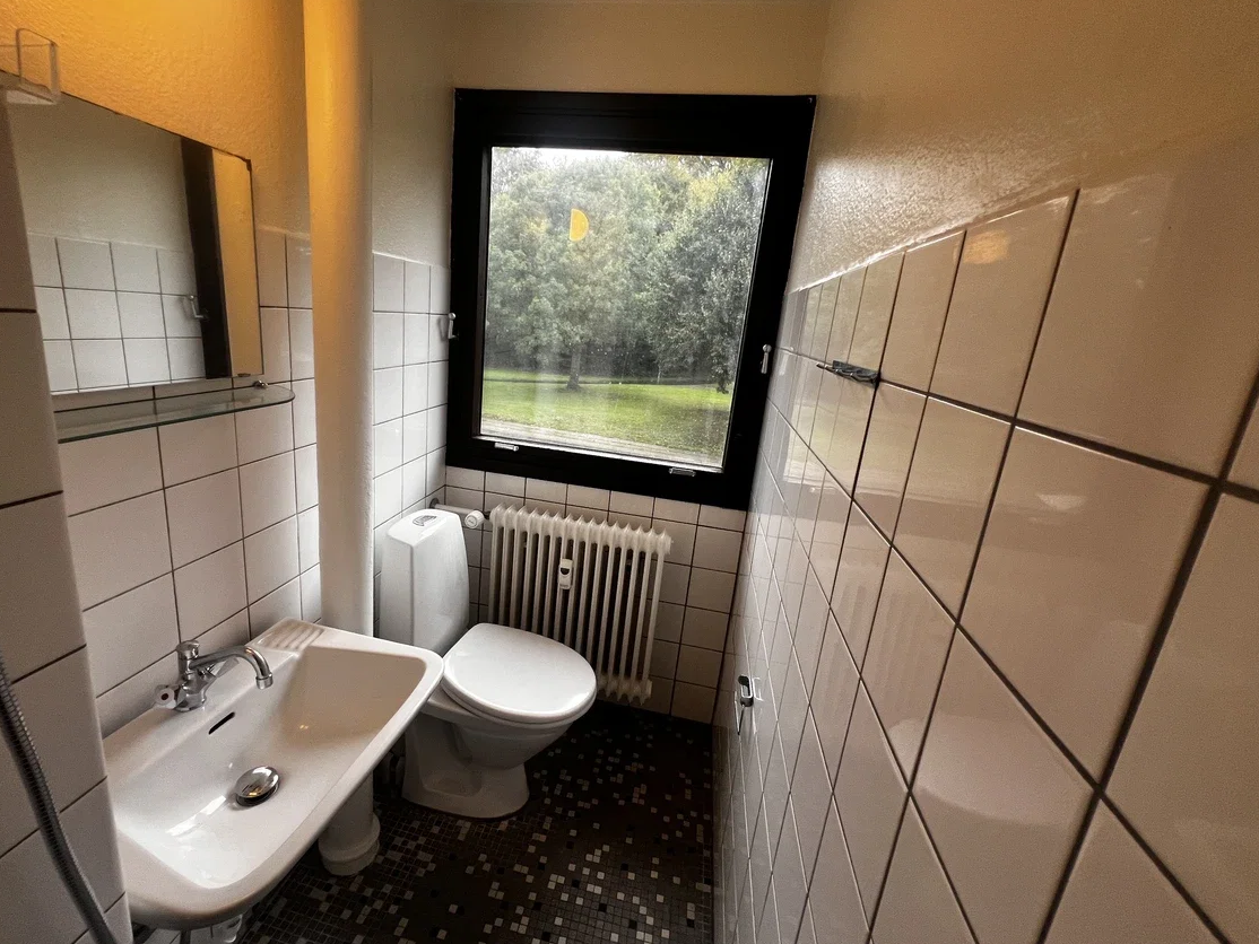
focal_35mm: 14
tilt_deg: -13.4
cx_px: 594
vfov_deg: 85.7
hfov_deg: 101.9
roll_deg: -5.3
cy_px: 456
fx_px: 509
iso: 100
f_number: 1.8
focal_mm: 1.57
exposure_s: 1/99
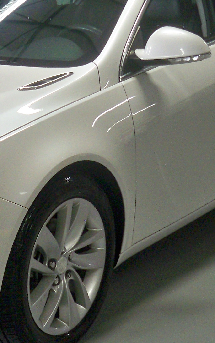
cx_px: -30
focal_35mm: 94
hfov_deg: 13.6
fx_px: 881
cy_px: 141
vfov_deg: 22.1
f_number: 3.1
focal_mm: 6.3
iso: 250
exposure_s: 1/60
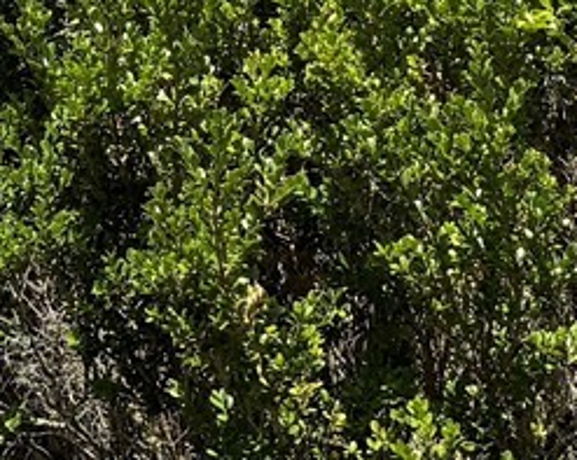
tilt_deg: +0.8
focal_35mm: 152
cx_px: 49
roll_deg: -0.5
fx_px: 2593
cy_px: -602
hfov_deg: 12.6
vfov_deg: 9.2
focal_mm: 6.76
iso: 80
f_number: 1.78
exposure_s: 1/3759
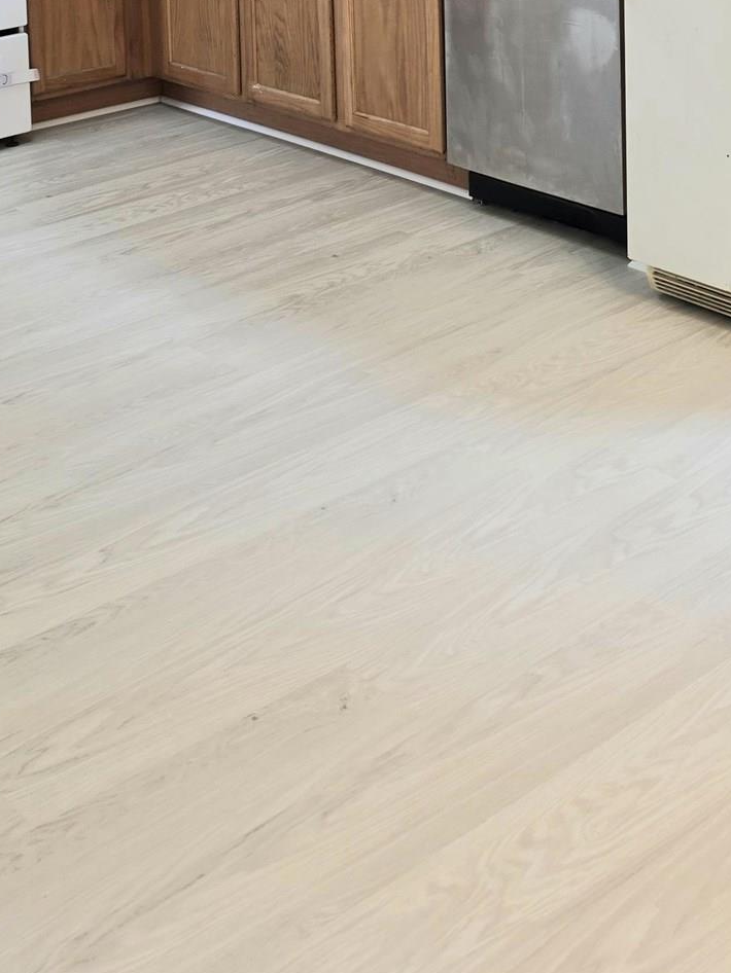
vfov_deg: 29.4
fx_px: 1576
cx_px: 412
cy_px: -205
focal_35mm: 56
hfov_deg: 26.1
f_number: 1.4
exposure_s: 1/120
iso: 40
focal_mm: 6.5
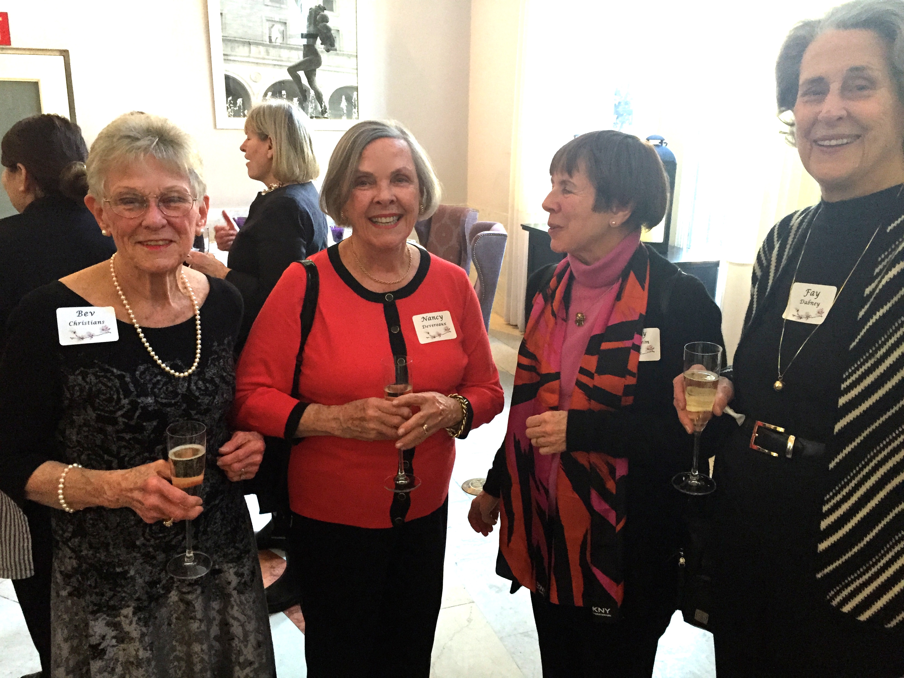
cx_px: 452
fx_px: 757
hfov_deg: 61.7
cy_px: 339
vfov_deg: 48.2
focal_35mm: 29
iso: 250
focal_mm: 4.15
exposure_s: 1/30
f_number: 2.2
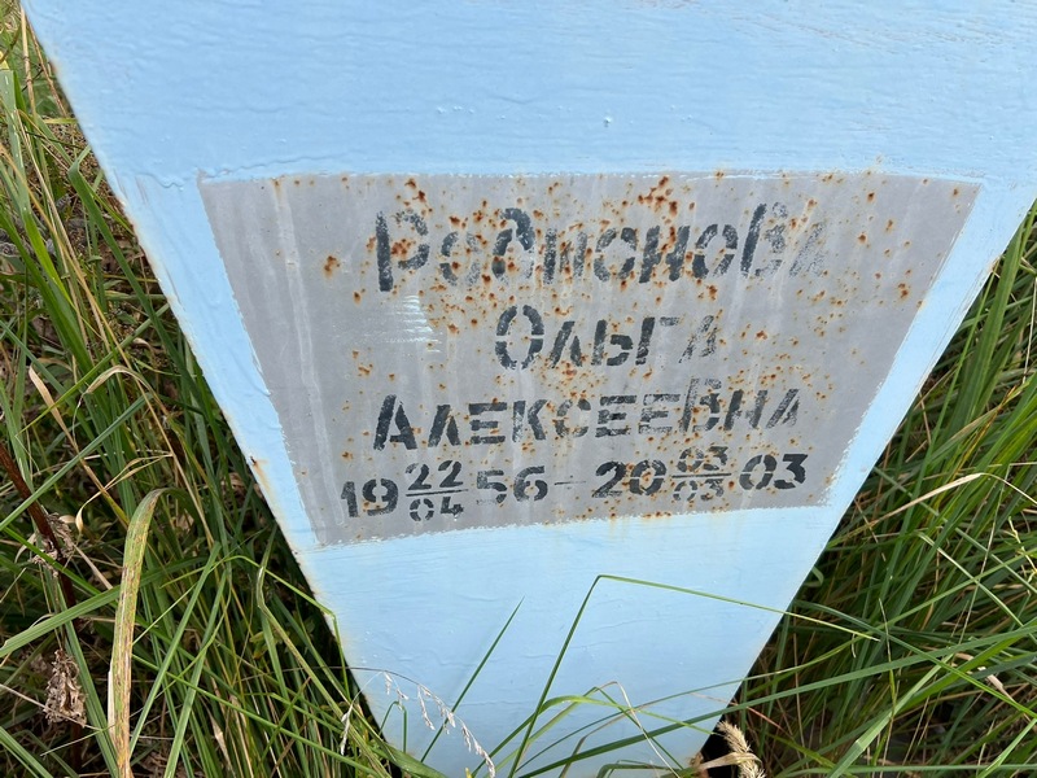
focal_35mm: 26
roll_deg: -1.4
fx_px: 779
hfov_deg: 67.3
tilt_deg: -39.2
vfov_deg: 53.1
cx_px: 518
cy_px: 389
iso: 50
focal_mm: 5.7
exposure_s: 1/1058
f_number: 1.5
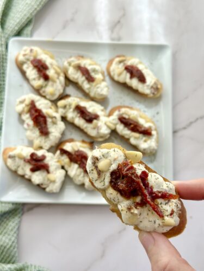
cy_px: 136
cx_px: 102
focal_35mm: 48
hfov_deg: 30.3
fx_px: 377
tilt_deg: -79.7
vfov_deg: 39.7
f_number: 1.78
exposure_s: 1/1050
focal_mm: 6.86
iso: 80
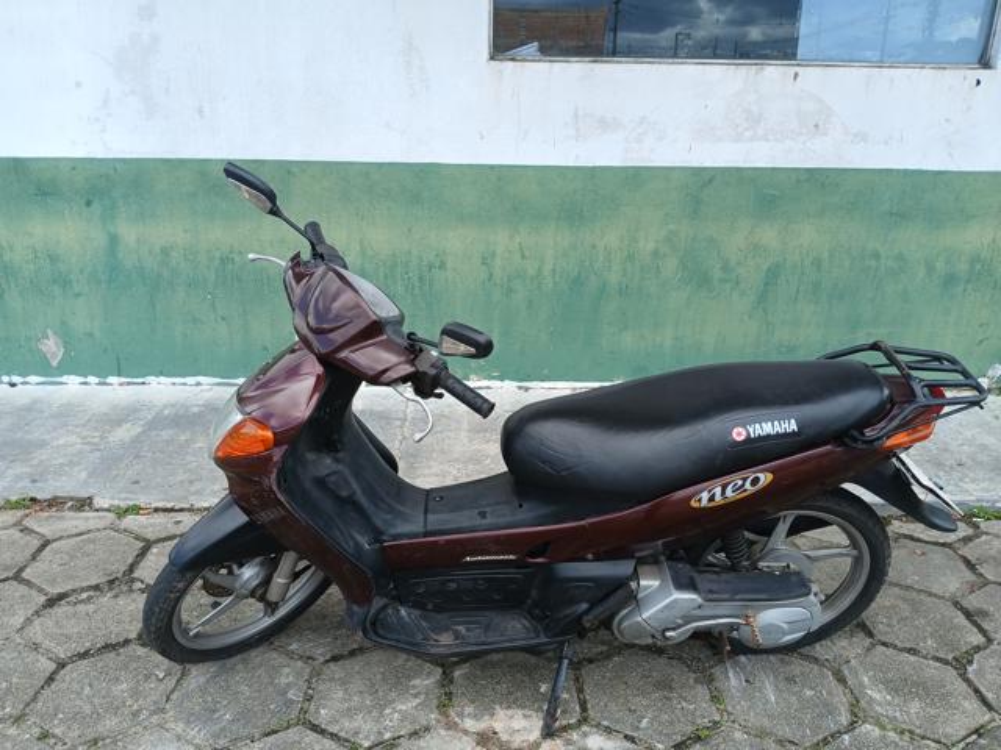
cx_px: 500
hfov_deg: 67.3
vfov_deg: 53.1
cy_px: 375
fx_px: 752
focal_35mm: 26
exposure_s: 1/130
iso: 20
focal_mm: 3.98
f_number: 1.8
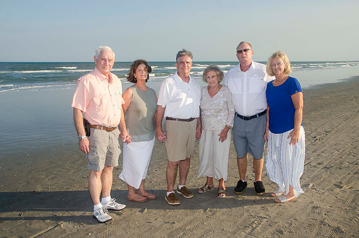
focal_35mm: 33
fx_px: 328
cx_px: 180
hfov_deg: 57.3
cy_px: 119
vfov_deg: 39.8
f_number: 9
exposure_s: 1/250
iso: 100
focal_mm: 22
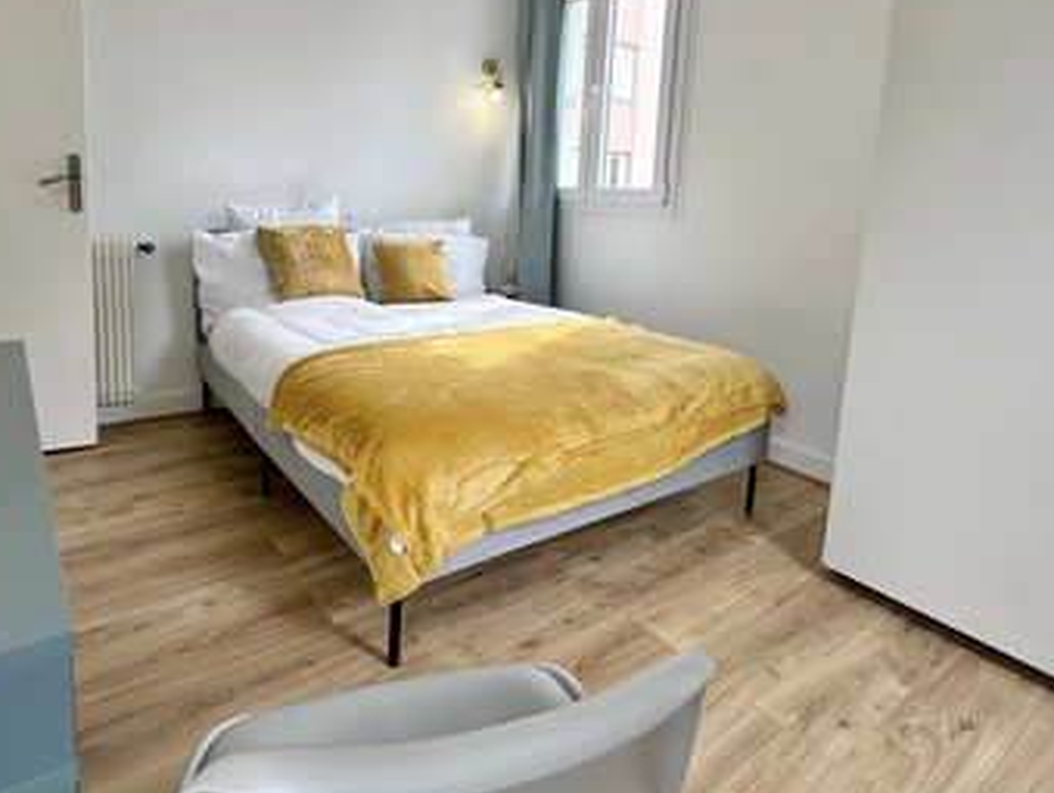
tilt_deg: -6.8
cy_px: 283
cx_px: 539
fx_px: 671
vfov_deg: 60.1
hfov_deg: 76.3
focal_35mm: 22
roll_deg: -3.3
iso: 40
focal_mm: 2.22
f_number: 2.2
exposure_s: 1/156
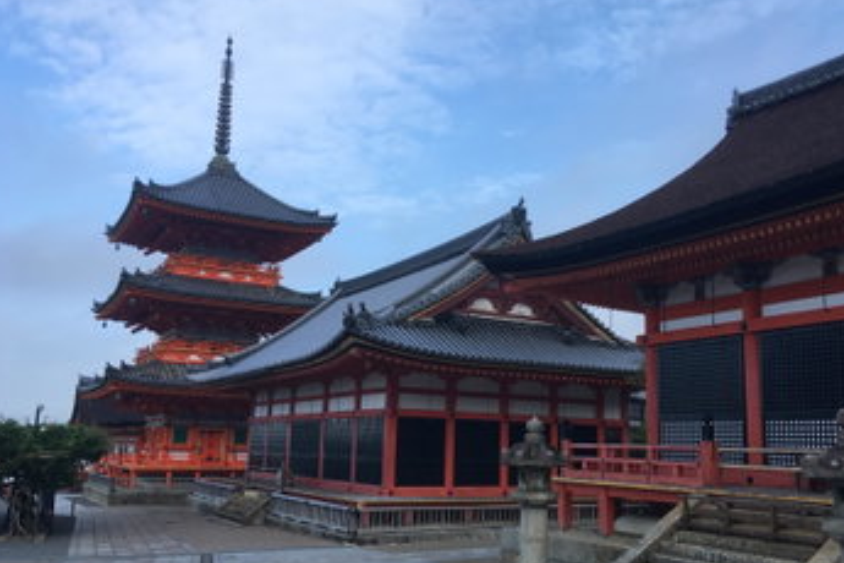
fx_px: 820
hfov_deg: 54.4
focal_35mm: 35
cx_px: 460
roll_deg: -2.0
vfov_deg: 37.8
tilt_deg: +10.4
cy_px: 316
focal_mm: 4.15
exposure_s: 1/565
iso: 25
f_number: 2.2
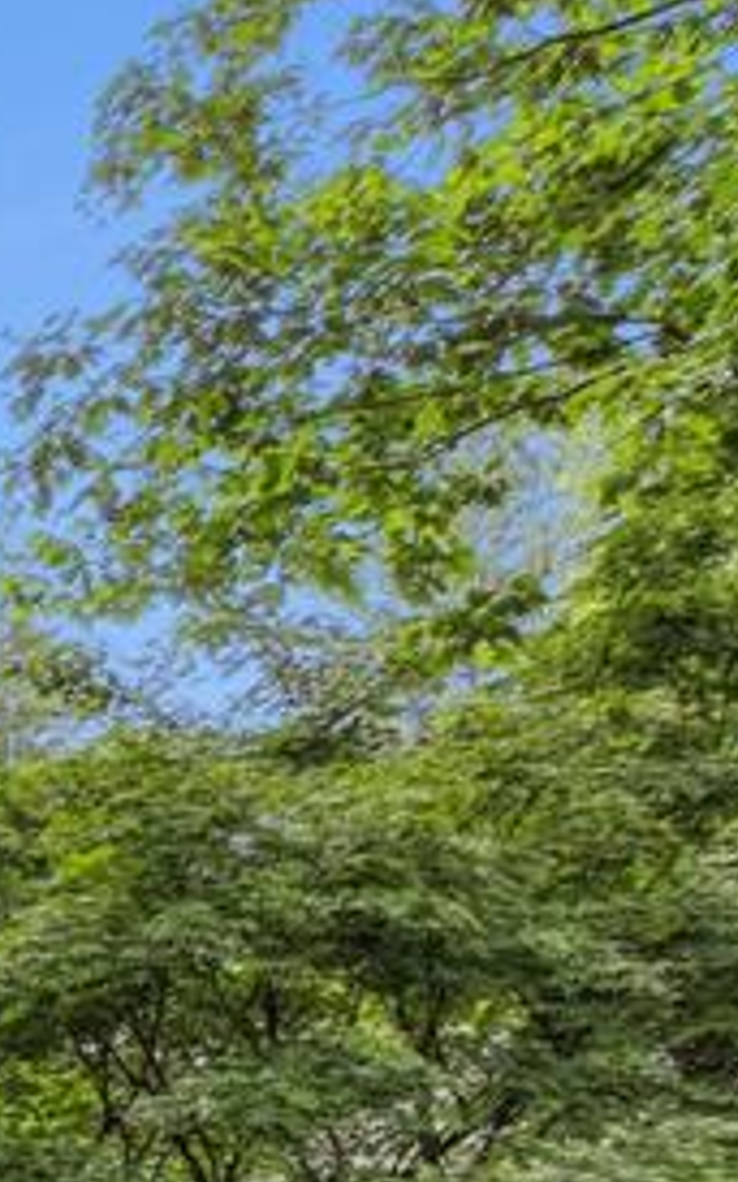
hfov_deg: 10.2
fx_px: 3060
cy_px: 1434
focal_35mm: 95
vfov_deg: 20.4
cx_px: -1446
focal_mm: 12.3
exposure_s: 1/120
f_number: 3.6
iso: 100
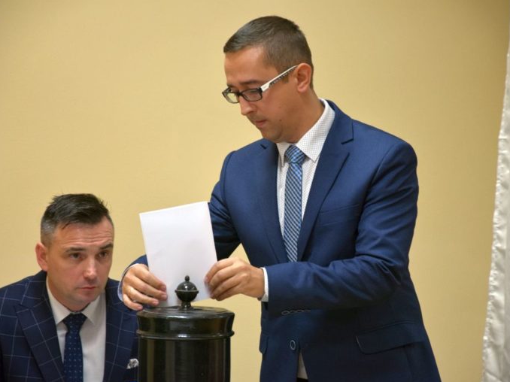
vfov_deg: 8.6
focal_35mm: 172
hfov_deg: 11.5
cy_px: 192
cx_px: 250
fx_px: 2526
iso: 900
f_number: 5.6
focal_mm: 105
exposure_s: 1/60
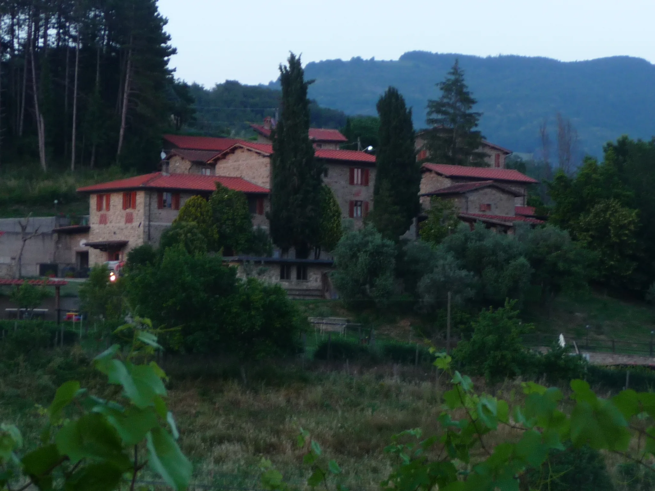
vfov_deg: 12.2
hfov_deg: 16.3
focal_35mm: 121
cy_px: 246
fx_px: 2290
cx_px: 328
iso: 100
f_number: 4.6
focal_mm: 12.2
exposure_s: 1/8
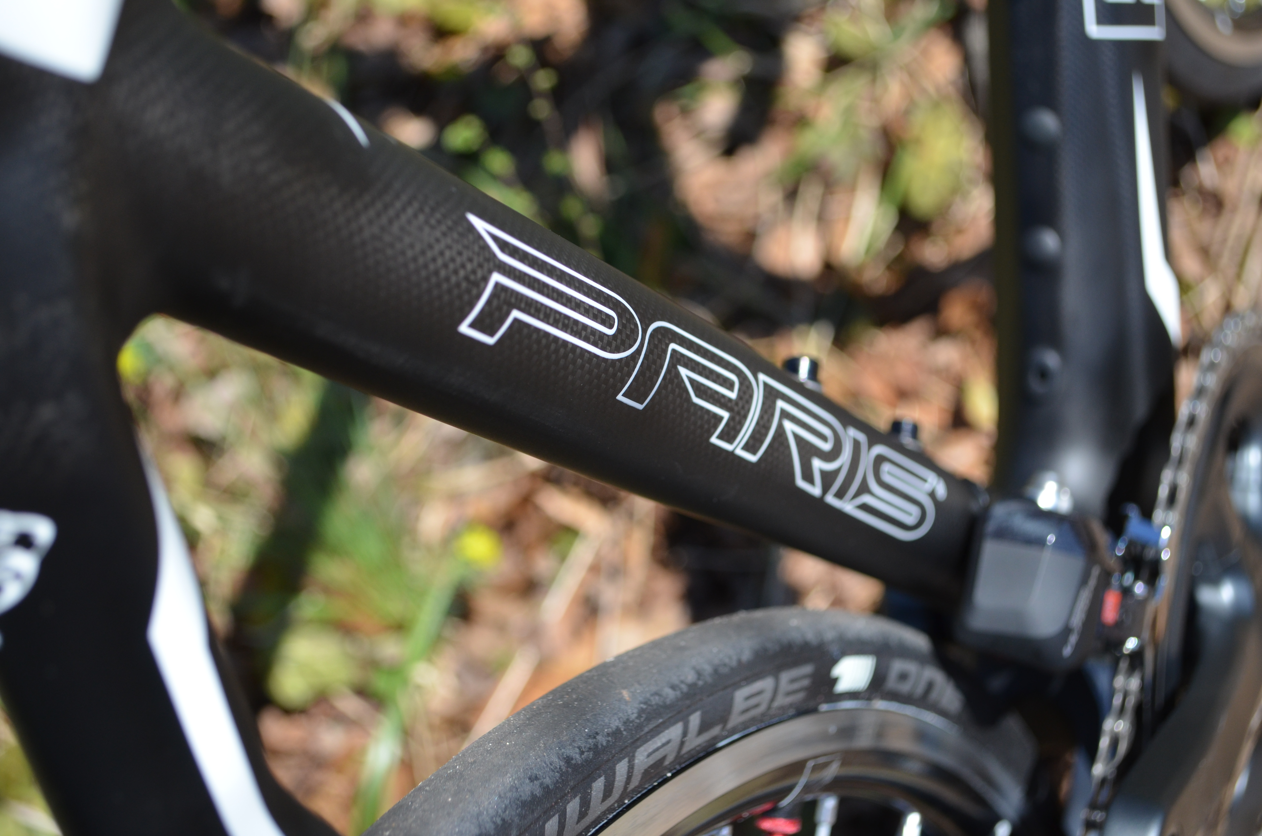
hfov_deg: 36.9
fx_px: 1889
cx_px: 631
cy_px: 418
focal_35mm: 54
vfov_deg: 25.0
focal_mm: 36
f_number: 5.6
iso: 400
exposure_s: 1/1250
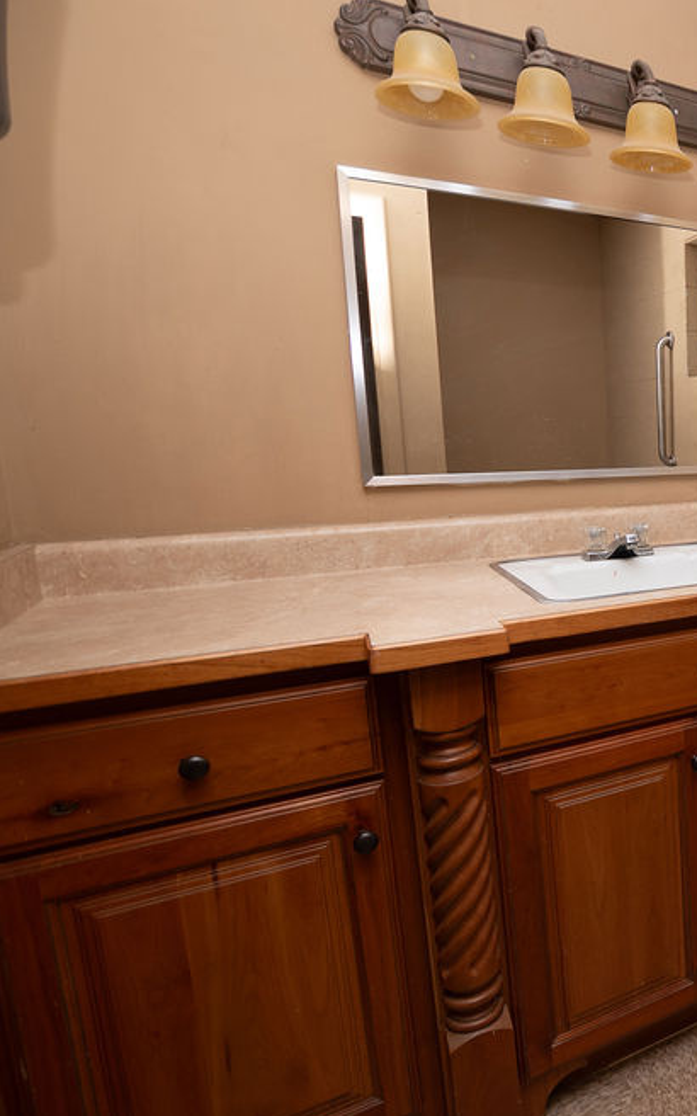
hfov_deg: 37.8
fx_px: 729
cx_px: 843
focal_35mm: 24
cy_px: 550
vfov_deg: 74.8
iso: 100
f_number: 4
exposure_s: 1/200
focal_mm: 10
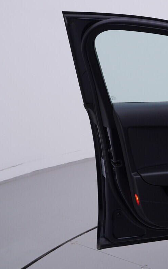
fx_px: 491
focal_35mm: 67
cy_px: 122
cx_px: 177
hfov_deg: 18.8
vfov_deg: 30.6
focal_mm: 24
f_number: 4
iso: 125
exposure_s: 1/80
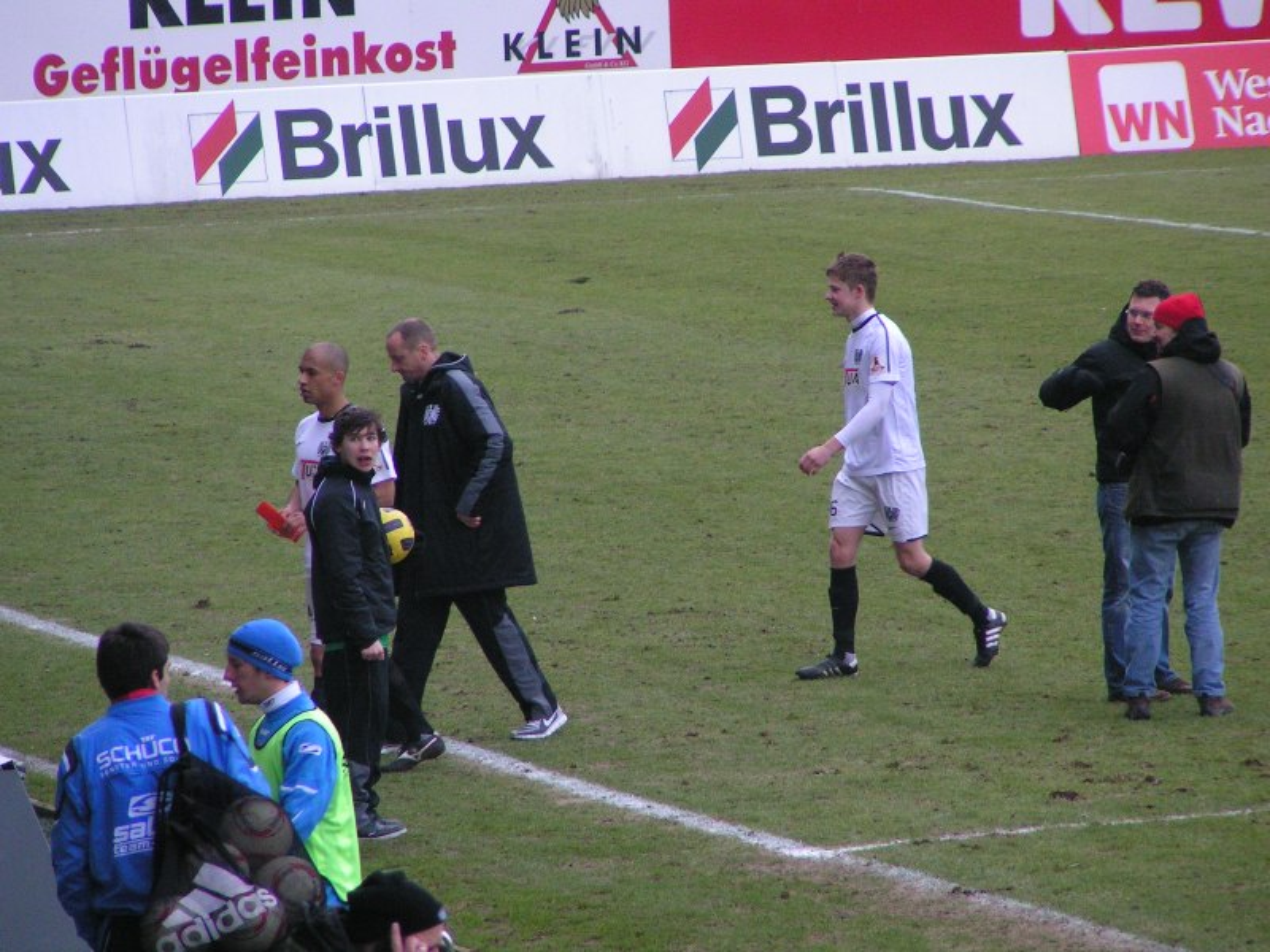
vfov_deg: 3.9
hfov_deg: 5.2
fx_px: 13942
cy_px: 476
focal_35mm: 380
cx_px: 635
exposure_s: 1/250
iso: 200
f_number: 3.5
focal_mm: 58
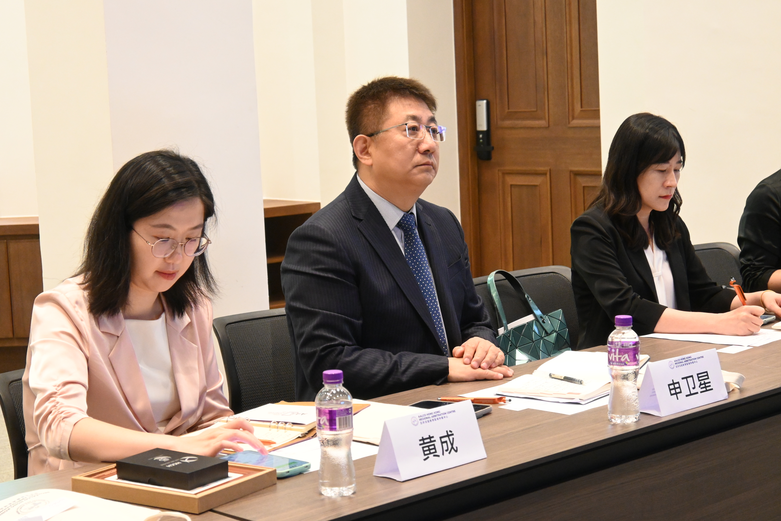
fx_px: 1627
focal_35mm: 75
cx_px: 390
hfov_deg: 27.0
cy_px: 260
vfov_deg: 18.2
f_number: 6.3
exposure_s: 1/60
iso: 4500
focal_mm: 50
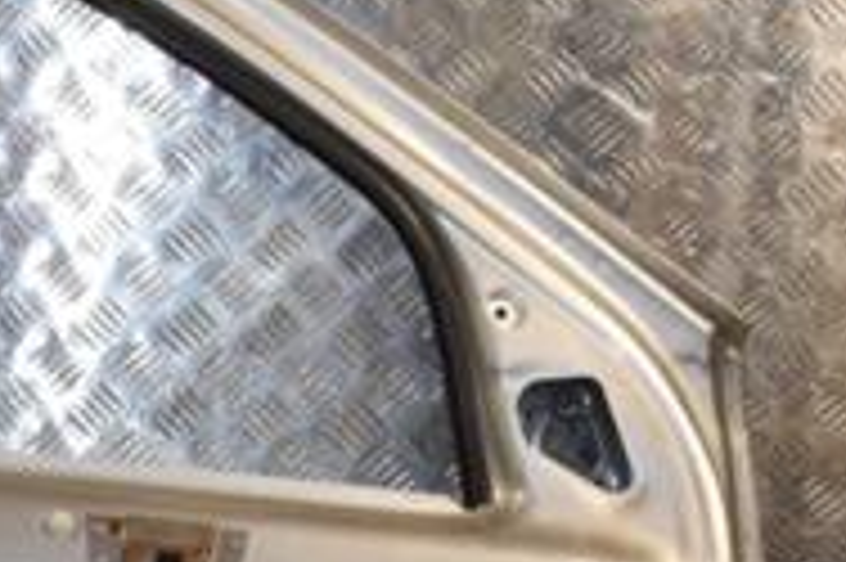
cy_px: 549
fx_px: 2362
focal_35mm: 101
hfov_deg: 19.1
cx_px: -180
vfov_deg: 13.4
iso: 800
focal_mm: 21
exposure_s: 1/200
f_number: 13
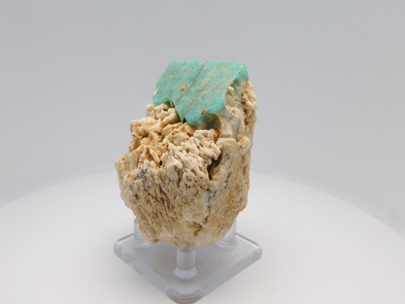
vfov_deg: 46.8
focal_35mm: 30
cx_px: 202
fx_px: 351
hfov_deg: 60.0
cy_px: 152
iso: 125
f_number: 3.2
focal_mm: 5.3
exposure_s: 1/400
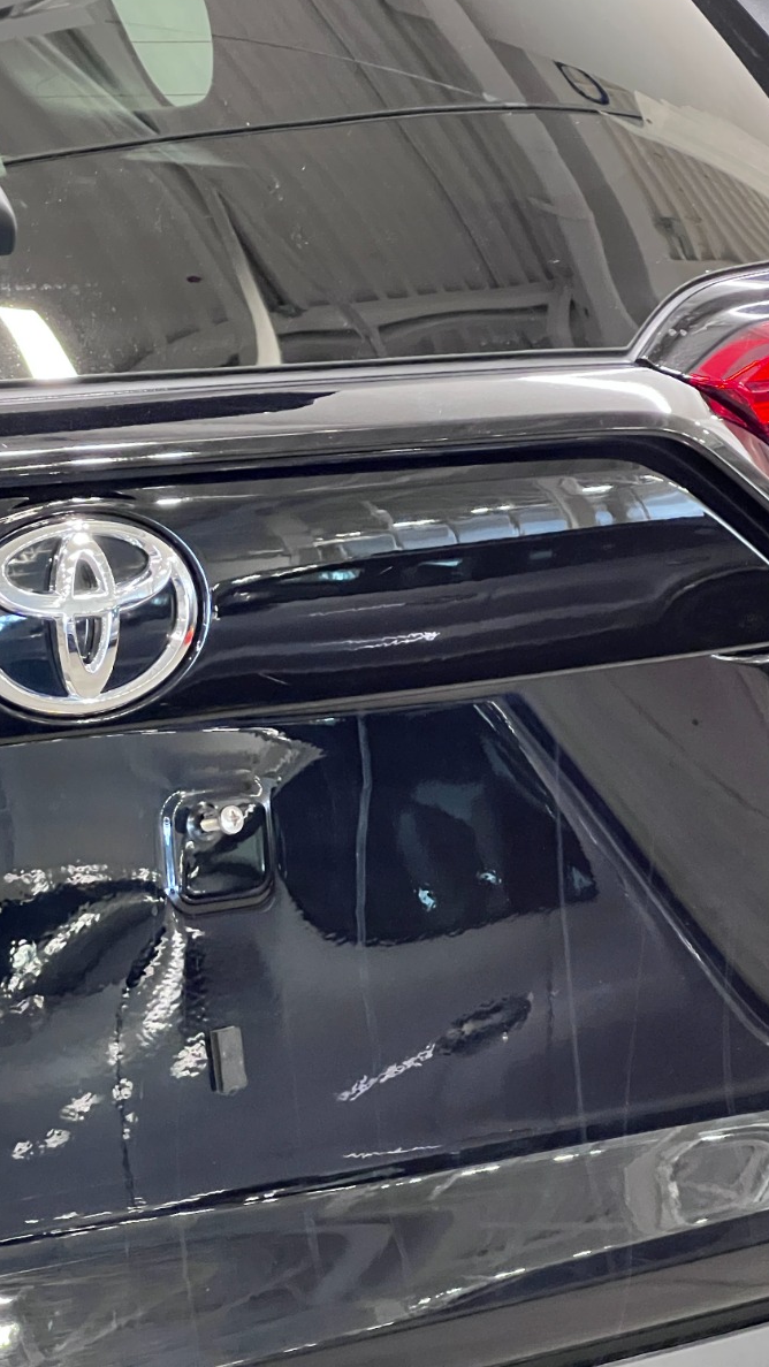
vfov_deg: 18.9
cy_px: 678
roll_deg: -0.8
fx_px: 4097
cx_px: 12
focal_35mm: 113
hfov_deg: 10.6
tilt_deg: -9.7
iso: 800
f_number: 2.8
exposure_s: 1/40
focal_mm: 9
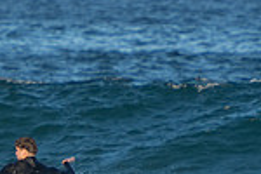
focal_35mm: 1856
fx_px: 13455
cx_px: 71
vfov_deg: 0.7
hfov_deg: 1.1
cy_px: 238
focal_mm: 320
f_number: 5.6
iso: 200
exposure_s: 1/640
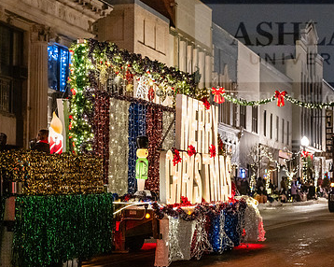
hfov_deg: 17.8
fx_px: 1067
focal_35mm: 108
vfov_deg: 14.3
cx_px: 167
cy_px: 117
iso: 6400
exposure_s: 1/200
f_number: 3.2
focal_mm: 71
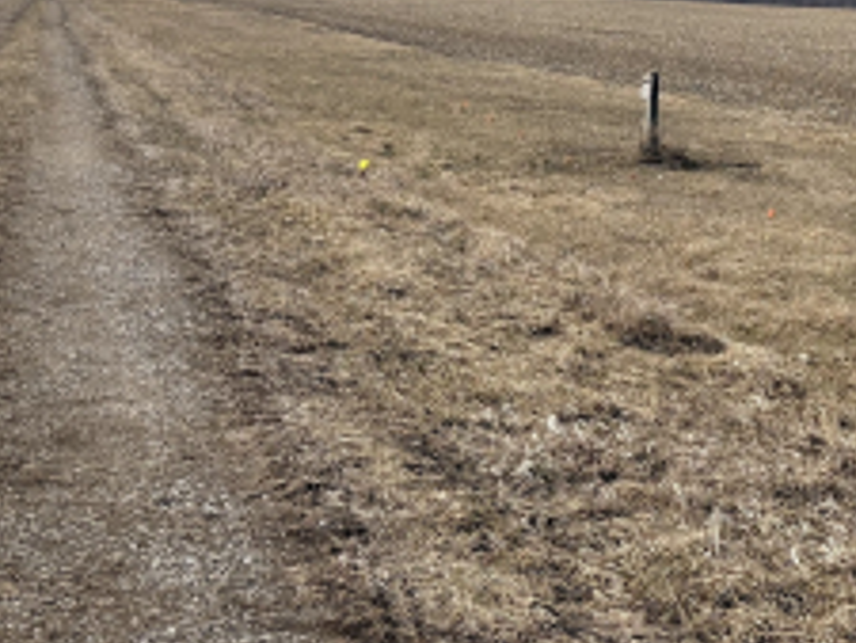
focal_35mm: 77
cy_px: 84
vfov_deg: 18.9
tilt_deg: -2.4
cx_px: 896
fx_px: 1905
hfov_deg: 24.0
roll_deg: -2.3
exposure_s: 1/5814
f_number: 1.6
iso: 50
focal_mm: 5.96
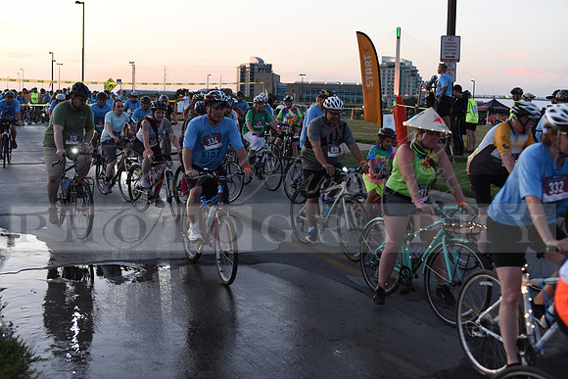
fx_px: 789
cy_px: 190
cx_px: 284
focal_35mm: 50
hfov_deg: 39.6
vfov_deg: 27.0
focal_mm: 50
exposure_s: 1/400
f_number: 3.2
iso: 2500
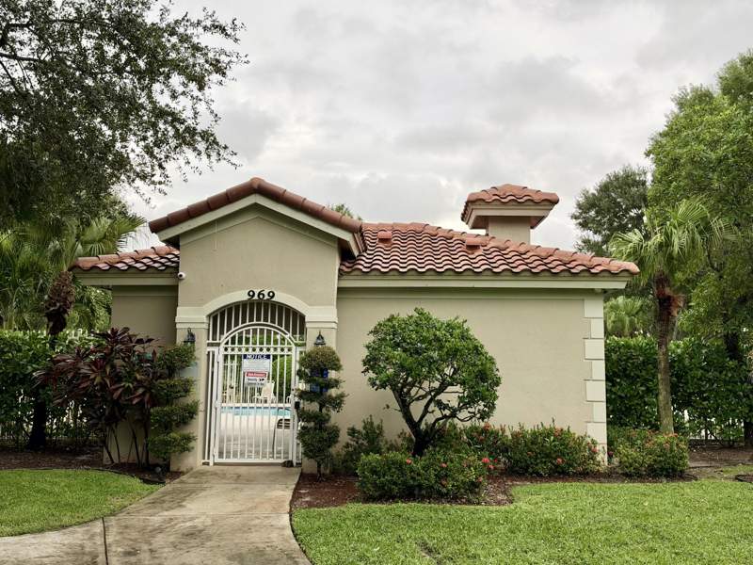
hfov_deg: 58.4
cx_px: 376
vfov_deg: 45.4
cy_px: 282
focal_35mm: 31
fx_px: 674
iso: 64
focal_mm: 6.93
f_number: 1.8
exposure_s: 1/503
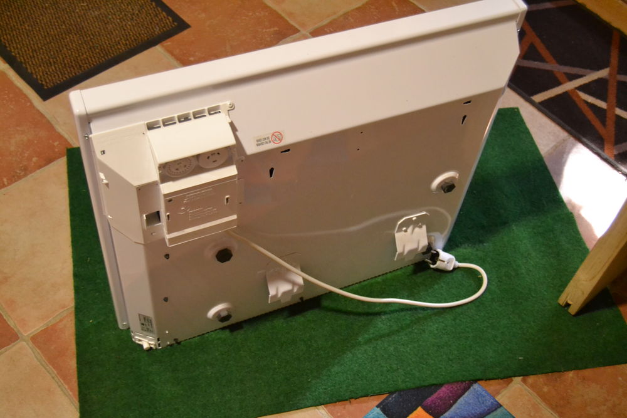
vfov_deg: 29.9
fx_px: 784
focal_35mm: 45
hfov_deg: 43.6
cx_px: 314
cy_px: 209
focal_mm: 30
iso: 3200
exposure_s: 1/60
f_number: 4.2
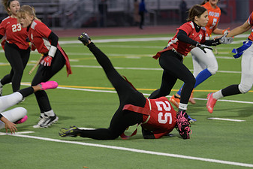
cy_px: 65
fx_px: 1476
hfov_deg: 9.8
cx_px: 139
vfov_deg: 6.5
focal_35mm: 210
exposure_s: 1/200
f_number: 2.8
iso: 450
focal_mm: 122
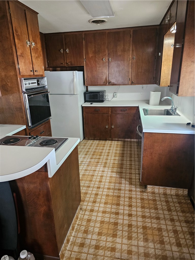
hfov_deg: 58.9
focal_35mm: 23
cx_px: 98
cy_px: 130
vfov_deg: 73.9
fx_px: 173
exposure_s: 1/30
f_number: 1.7
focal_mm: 6.3
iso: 500
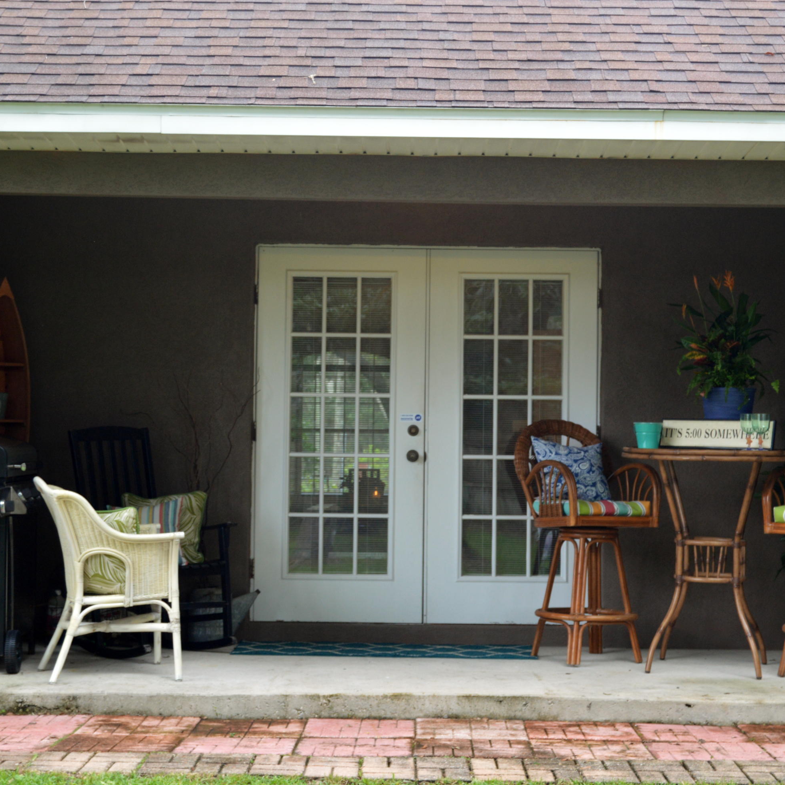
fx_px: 1693
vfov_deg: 26.1
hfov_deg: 26.1
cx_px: 436
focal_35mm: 66
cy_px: 397
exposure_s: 1/100
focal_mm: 34
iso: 400
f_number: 5
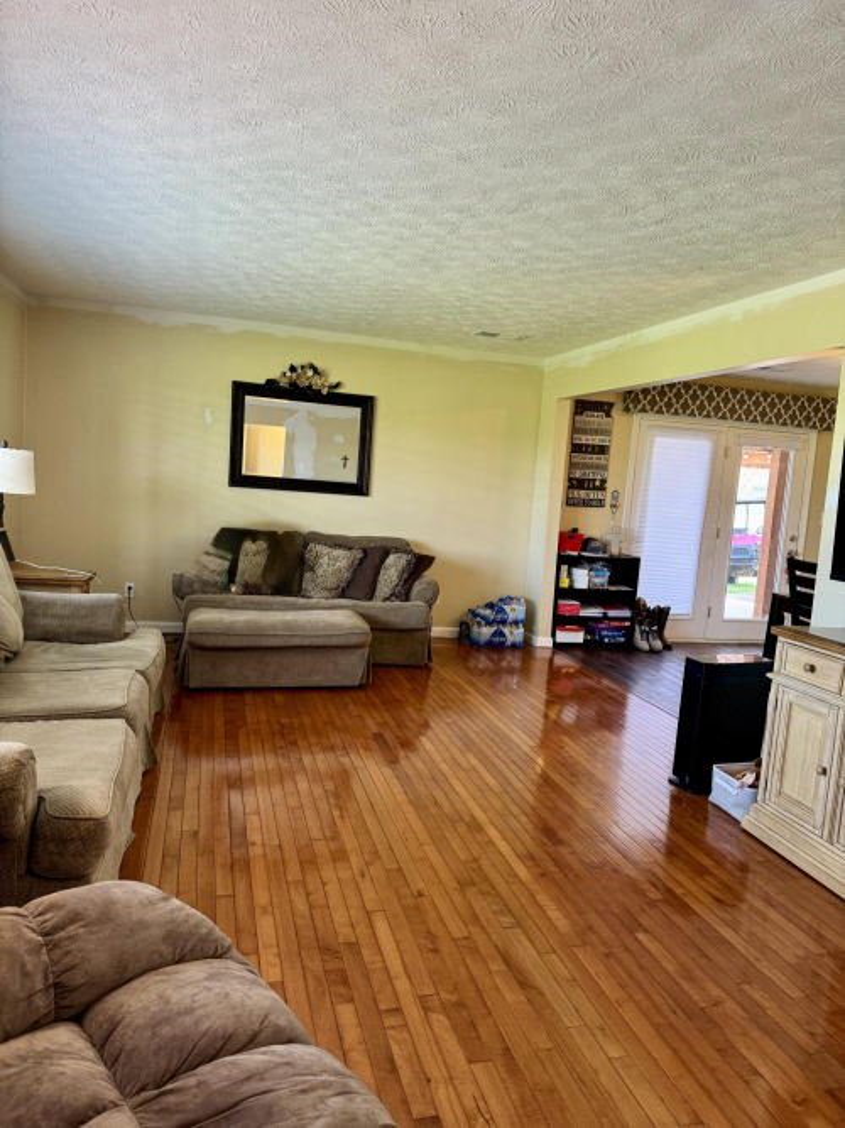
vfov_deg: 71.6
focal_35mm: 24
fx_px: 781
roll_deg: -4.0
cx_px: 422
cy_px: 564
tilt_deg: -6.2
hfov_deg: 56.8
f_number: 1.78
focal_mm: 6.76
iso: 125
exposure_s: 1/60
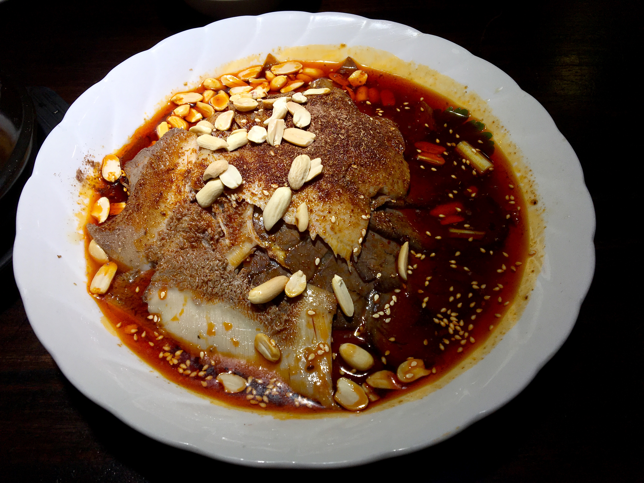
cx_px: 322
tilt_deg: -55.9
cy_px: 242
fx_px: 540
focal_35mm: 29
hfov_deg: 61.7
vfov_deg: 48.2
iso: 25
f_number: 2.2
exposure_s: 1/229
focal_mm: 4.15
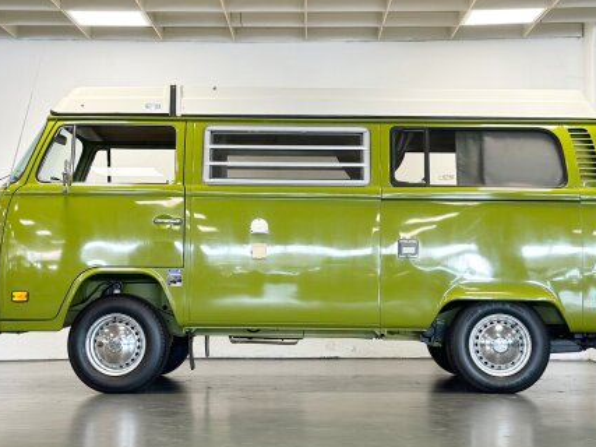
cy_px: 189
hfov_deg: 27.0
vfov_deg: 20.4
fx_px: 1239
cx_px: 297
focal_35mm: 72
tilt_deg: +4.5
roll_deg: +0.5
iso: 125
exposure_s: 1/103
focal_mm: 6.86
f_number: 1.78
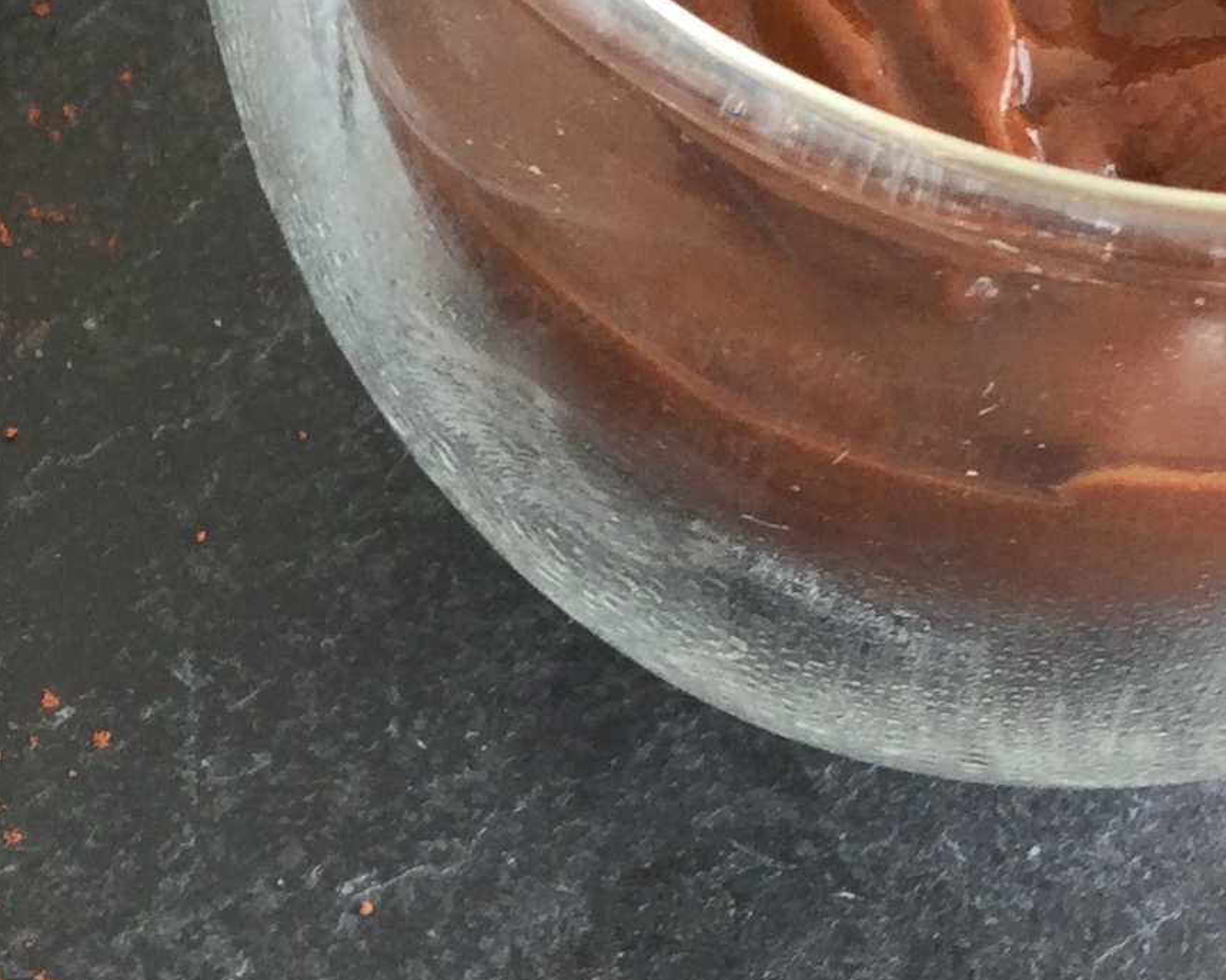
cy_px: 579
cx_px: 131
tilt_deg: -67.1
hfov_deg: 16.5
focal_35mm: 115
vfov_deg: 13.4
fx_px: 4172
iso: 32
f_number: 2.4
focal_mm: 3.3
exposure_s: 1/60
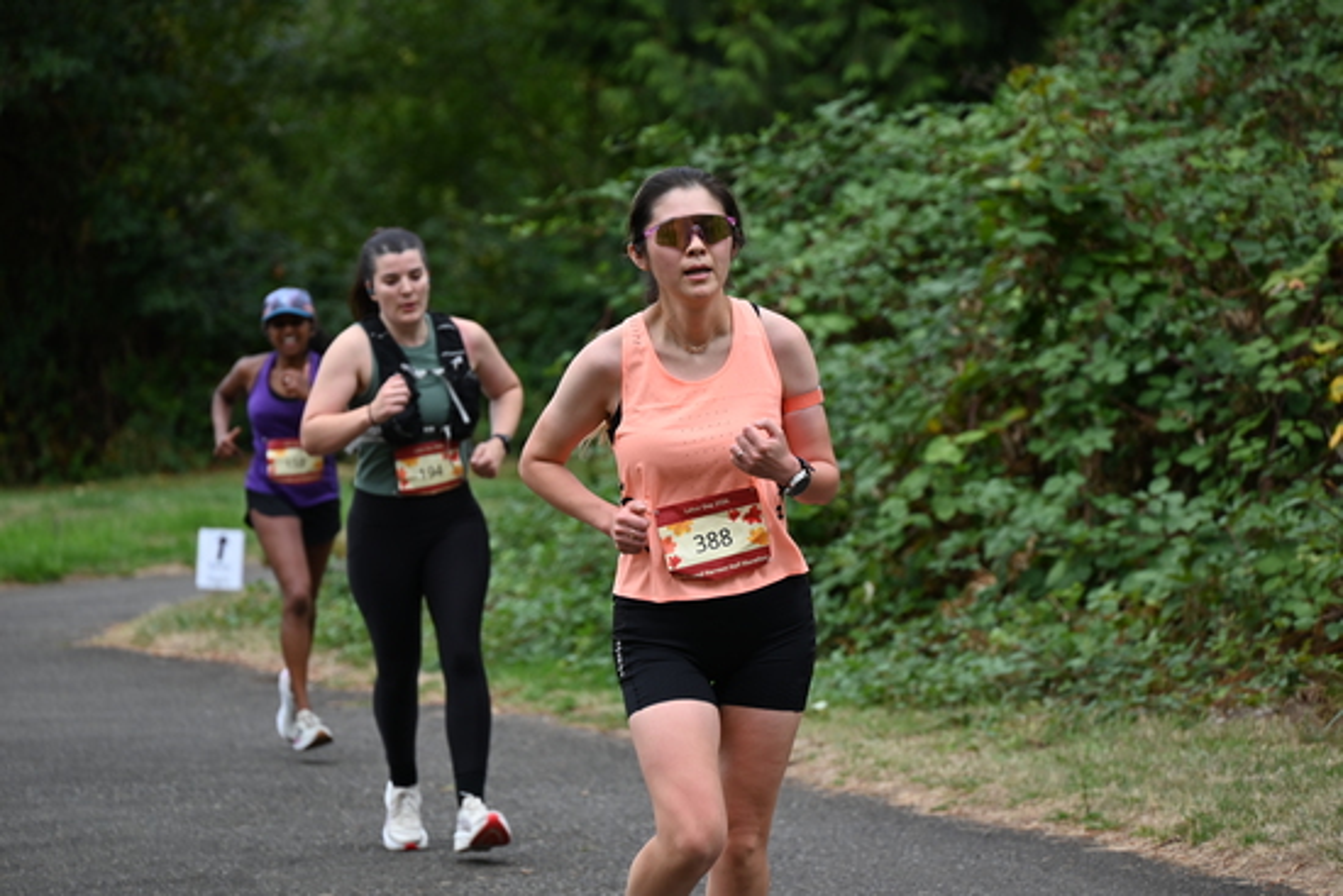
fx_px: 7463
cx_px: 672
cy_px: 448
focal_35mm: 200
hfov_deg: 10.3
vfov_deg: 6.9
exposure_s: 1/400
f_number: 6.3
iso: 400
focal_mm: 200
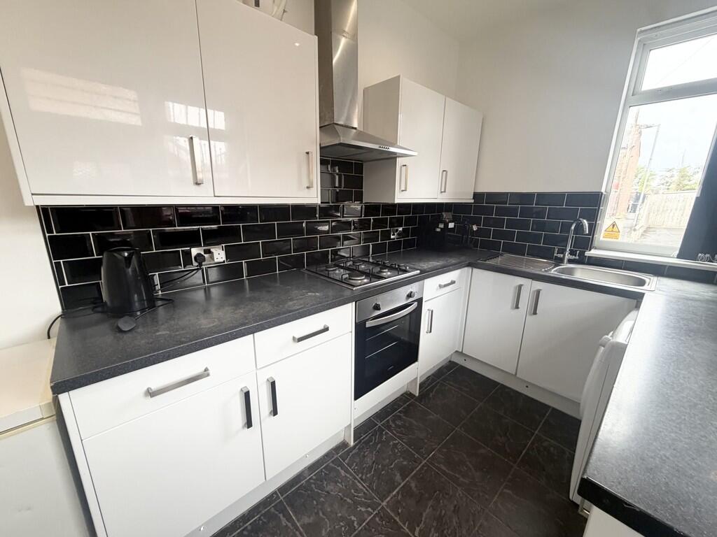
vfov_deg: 85.7
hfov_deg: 102.1
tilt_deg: -14.3
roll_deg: -1.9
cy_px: 268
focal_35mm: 14
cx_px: 358
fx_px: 290
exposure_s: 1/100
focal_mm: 2.22
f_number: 2.2
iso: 160
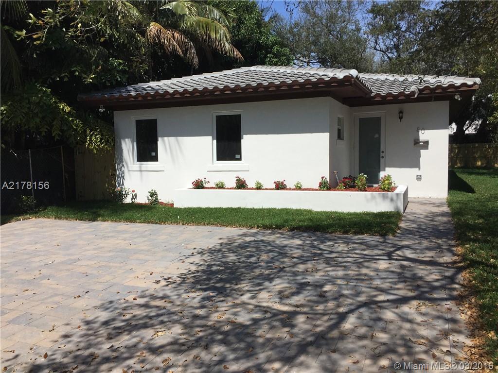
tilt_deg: -4.8
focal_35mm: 29
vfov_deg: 48.2
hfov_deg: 61.7
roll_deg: +1.6
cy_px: 186
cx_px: 249
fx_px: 417
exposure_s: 1/3968
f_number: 2.2
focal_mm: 4.15
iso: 32
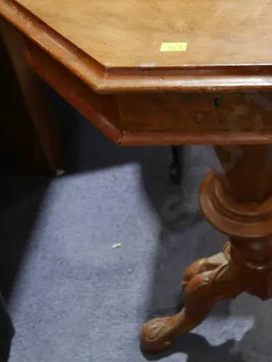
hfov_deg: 24.4
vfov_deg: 32.6
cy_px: 148
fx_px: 618
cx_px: 225
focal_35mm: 59
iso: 640
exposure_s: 1/60
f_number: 3.5
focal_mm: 14
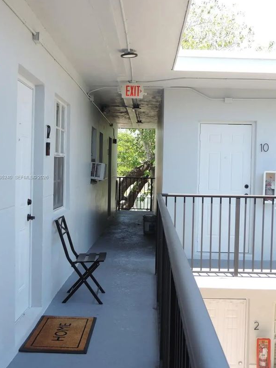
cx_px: 135
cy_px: 178
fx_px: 457
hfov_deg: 33.6
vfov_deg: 43.8
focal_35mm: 43
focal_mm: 7.1
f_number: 3.3
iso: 80
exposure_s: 1/125
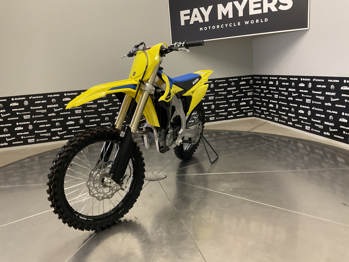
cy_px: 131
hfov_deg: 61.7
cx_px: 174
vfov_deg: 48.2
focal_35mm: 29
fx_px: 292
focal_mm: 3
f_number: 1.8
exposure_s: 1/60
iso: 250
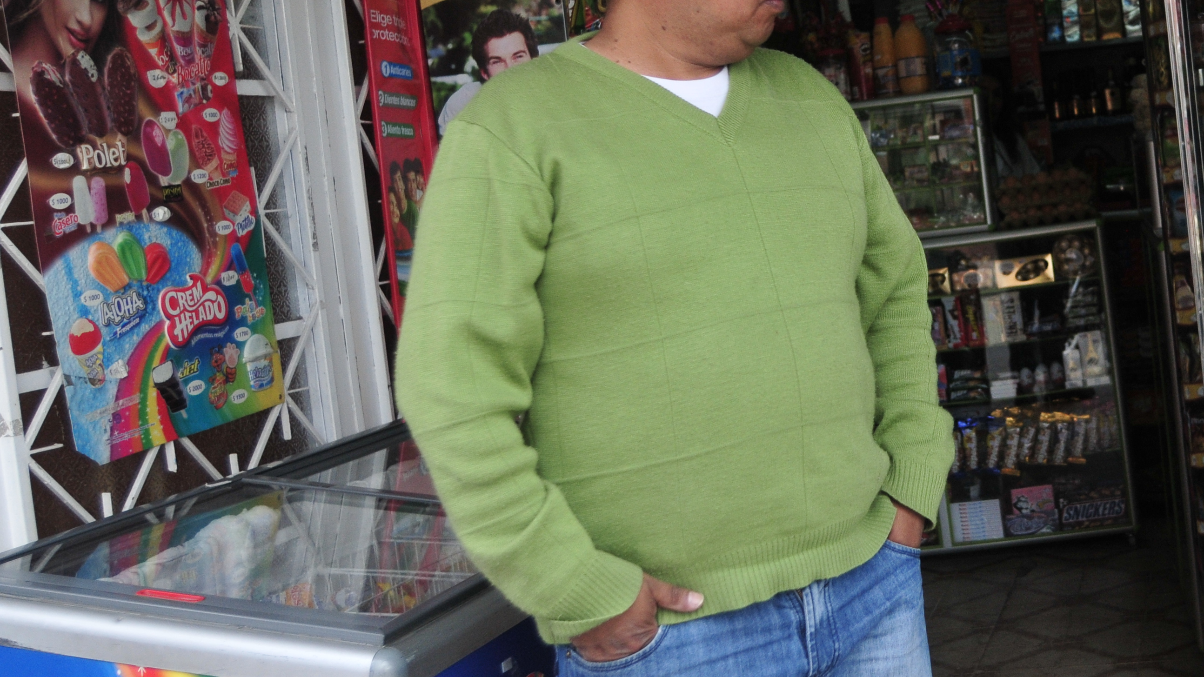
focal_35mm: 52
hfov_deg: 38.1
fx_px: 1660
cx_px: 990
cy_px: 186
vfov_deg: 22.9
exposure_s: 1/2000
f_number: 2.8
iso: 500
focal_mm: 20
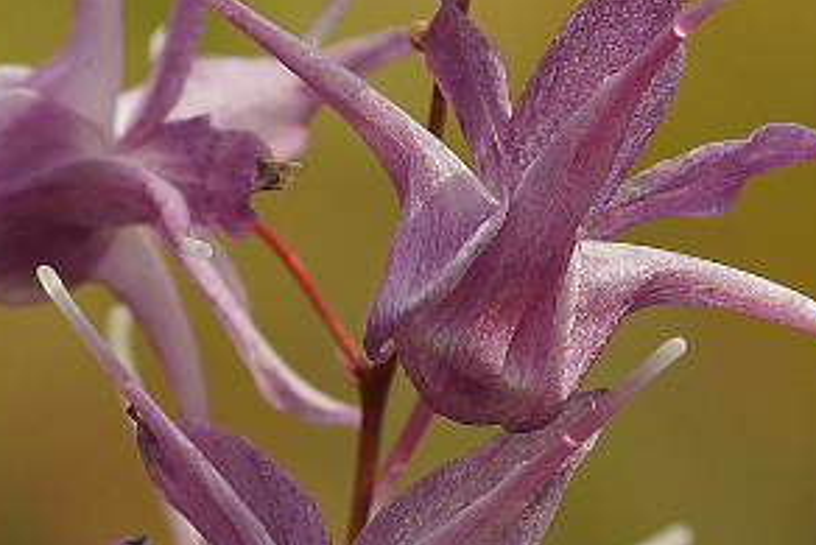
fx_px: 13969
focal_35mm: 616
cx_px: 299
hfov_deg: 3.3
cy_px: 302
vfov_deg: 2.2
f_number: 5.6
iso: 100
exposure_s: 1/250
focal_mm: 100
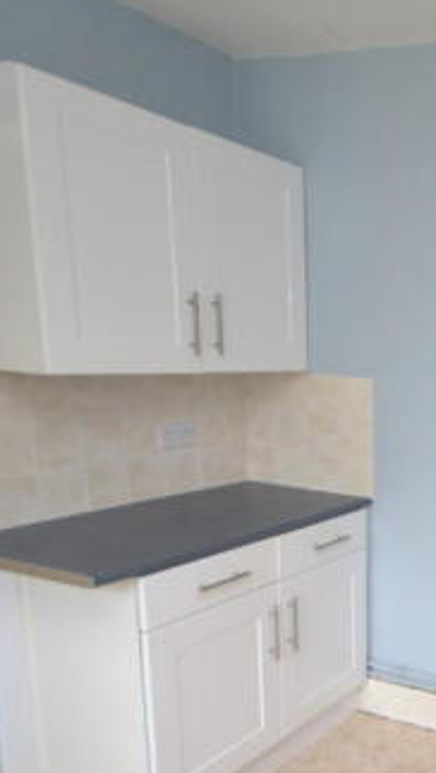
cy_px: 499
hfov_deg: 27.9
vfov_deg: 55.6
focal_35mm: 35
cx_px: 567
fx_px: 720
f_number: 4.2
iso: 400
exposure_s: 1/60
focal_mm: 11
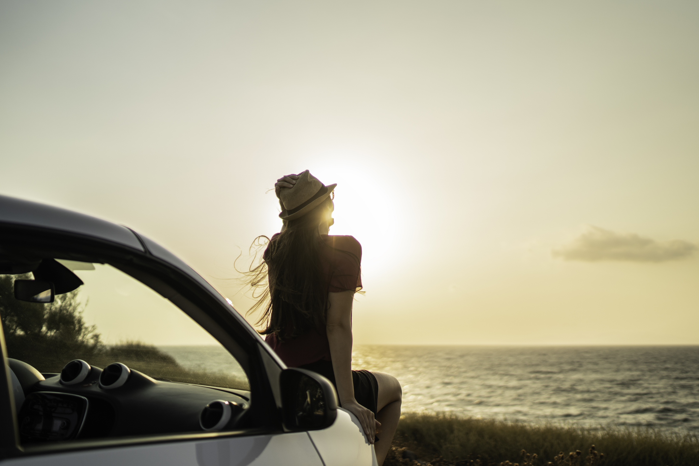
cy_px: 233
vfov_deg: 37.9
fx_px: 680
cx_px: 350
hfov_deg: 54.4
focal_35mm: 35
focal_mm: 35
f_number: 1.4
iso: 100
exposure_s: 1/8000
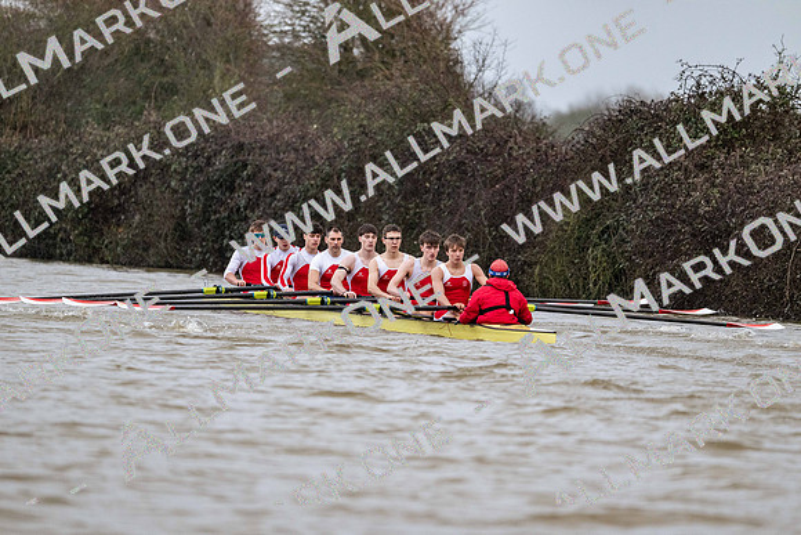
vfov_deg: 3.4
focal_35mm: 400
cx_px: 400
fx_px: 8902
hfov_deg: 5.2
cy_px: 268
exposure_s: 1/1600
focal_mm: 400
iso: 1800
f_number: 4.5
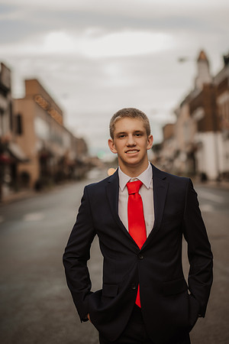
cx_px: 114
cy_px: 172
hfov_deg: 18.2
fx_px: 716
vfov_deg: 27.0
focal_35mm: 75
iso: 100
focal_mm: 50
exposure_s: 1/320
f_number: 1.4
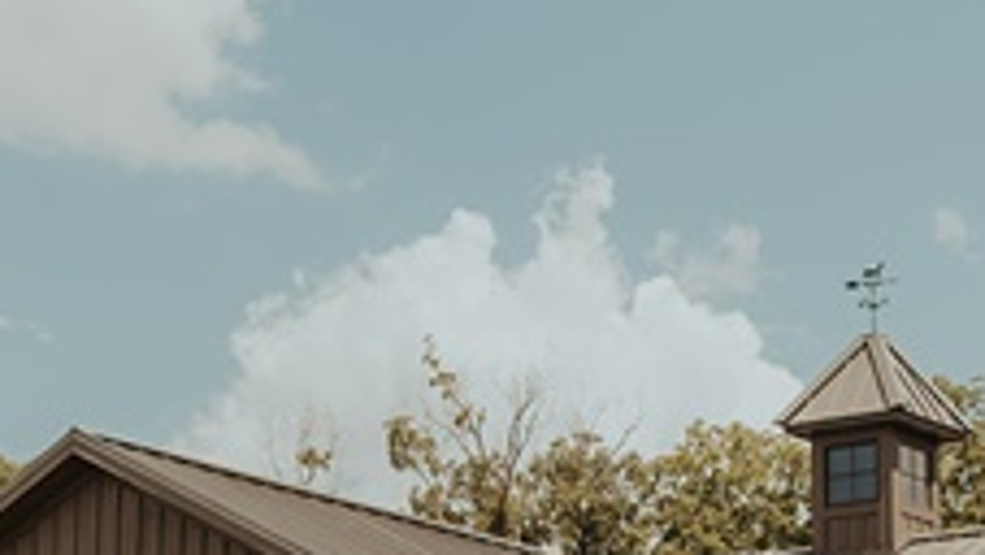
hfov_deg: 16.6
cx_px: 692
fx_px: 3371
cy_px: 449
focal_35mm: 129
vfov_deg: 9.4
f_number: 1.6
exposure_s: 1/2500
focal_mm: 35
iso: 50
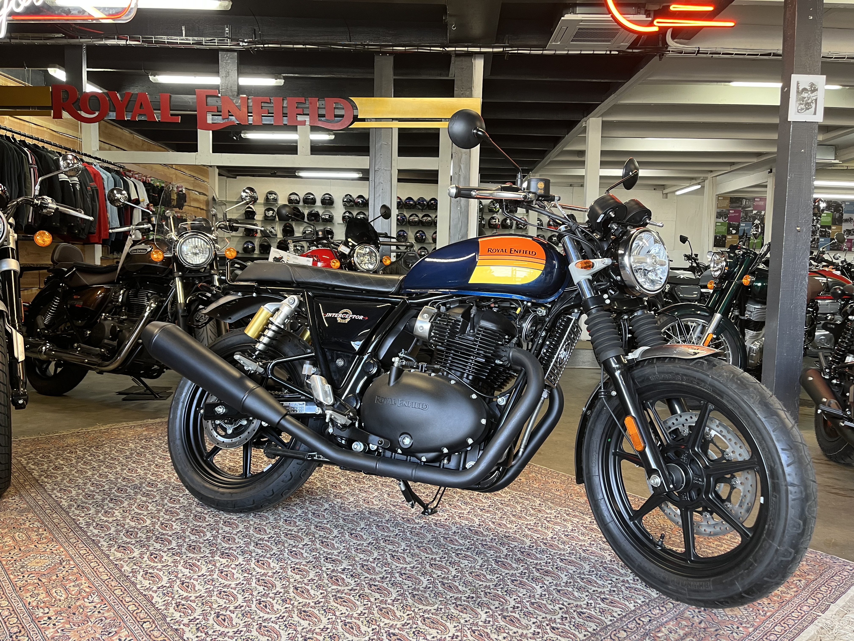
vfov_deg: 53.1
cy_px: 320
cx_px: 427
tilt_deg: -3.2
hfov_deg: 67.3
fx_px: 641
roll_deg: -1.0
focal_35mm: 26
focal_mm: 5.1
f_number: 1.6
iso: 100
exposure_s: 1/50
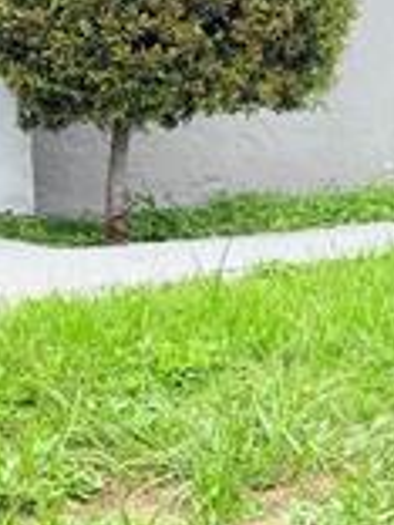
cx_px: 209
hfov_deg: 12.6
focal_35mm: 118
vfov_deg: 16.6
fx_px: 1791
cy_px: 367
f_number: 1.78
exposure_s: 1/2445
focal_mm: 6.76
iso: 80
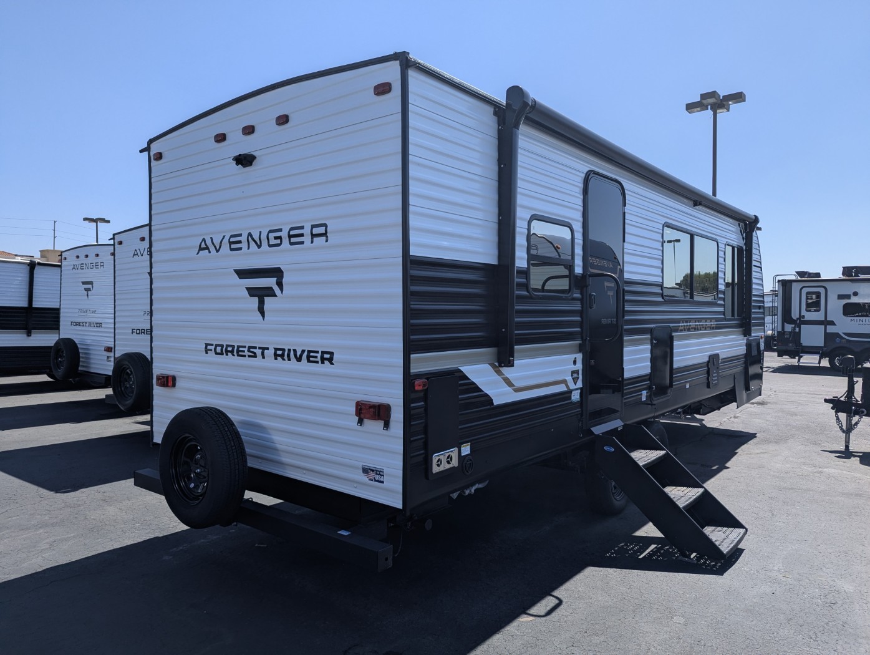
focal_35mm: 24
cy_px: 328
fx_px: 604
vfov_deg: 56.9
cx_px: 435
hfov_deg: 71.5
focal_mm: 6.81
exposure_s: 1/2262
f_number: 1.85
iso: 47
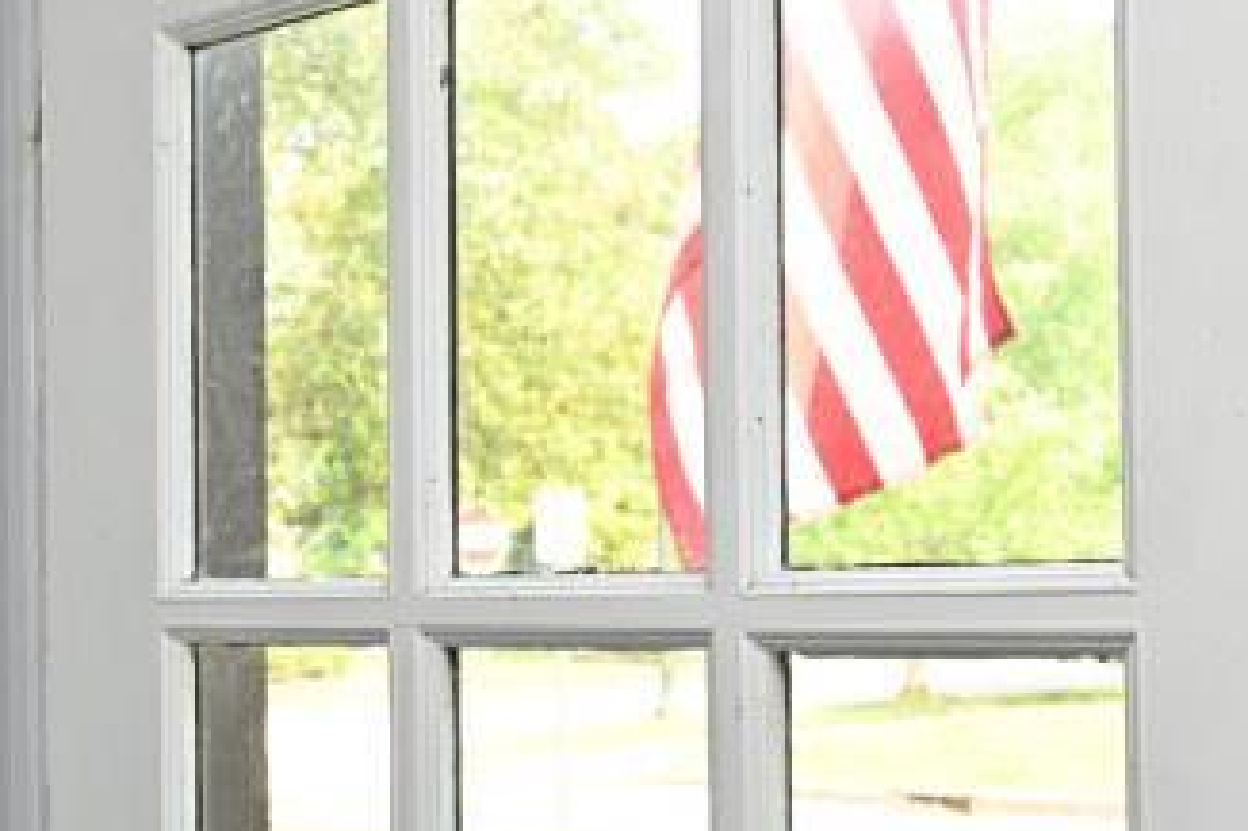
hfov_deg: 28.2
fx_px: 2391
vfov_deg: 19.6
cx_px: 142
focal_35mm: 69
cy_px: 617
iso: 200
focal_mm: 15
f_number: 4.5
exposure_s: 1/80
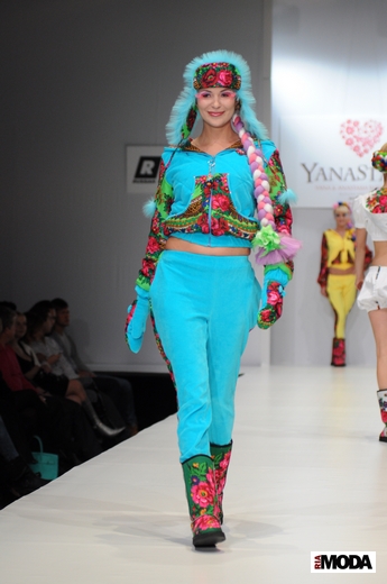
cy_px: 292
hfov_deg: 11.4
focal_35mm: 120
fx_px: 1941
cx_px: 194
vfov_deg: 17.1
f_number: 3.5
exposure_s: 1/320
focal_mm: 80
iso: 800
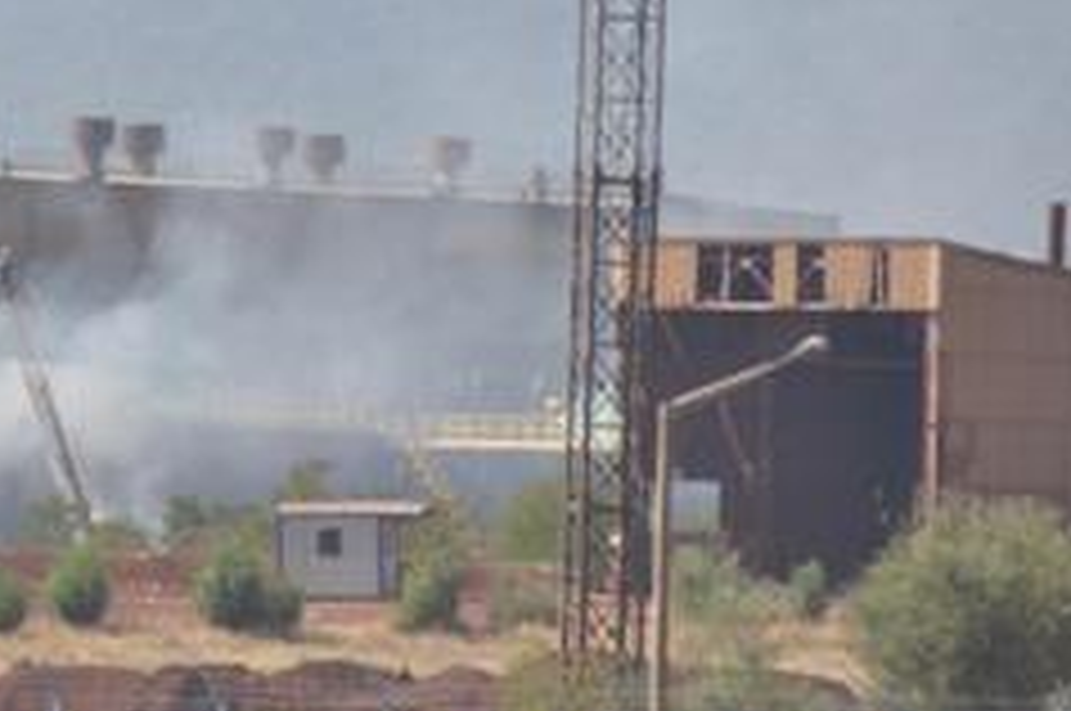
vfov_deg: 1.6
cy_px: 158
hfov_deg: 2.4
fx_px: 25164
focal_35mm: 847
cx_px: 90
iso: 200
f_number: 5.6
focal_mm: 300
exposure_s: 1/640
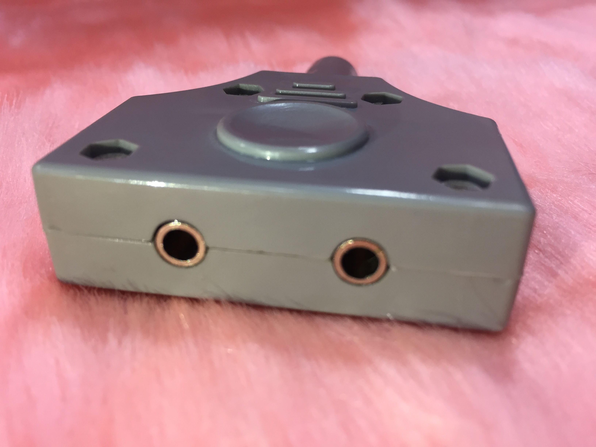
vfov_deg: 48.2
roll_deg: -0.7
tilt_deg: -32.7
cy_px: 224
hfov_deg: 61.7
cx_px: 298
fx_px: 499
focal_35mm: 29
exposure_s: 1/33
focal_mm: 4.15
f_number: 2.2
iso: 32
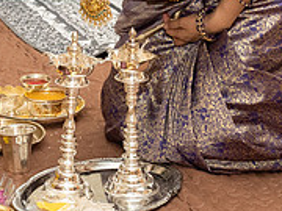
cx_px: 57
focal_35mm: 159
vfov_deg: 9.3
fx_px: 1295
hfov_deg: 12.4
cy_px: 53
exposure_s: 1/160
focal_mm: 29
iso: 800
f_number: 3.5
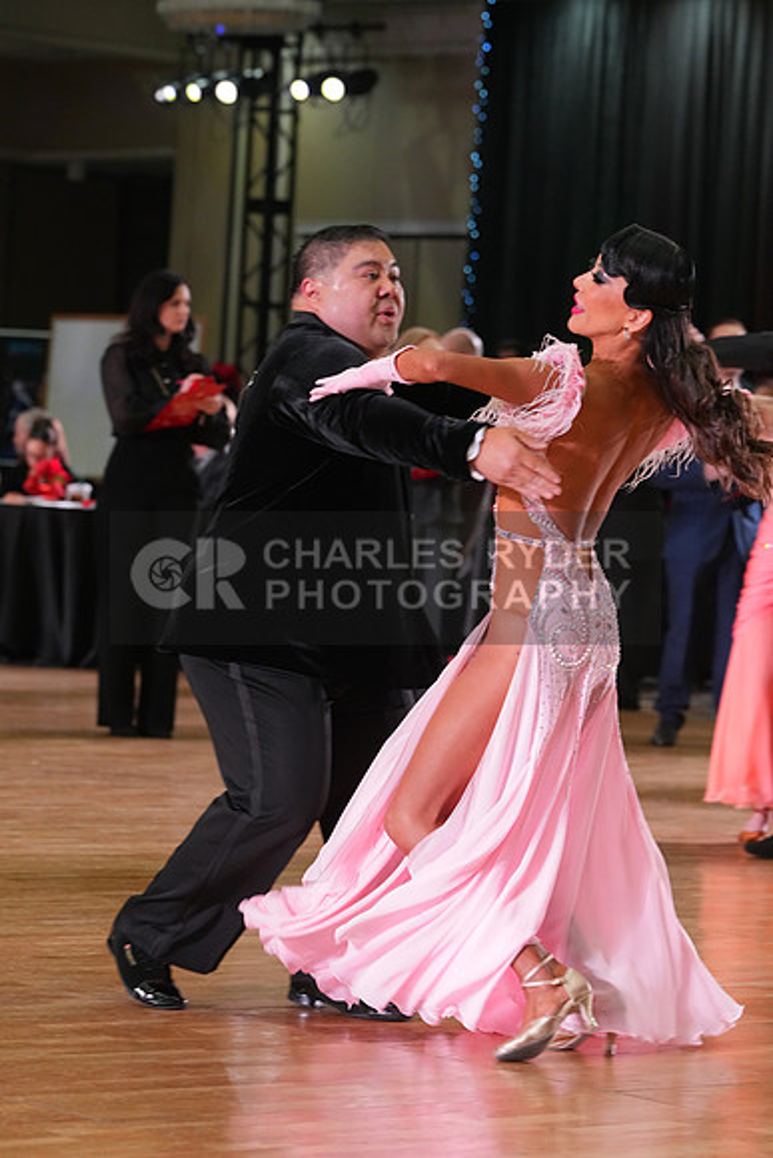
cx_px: 386
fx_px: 4345
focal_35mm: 135
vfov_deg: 15.2
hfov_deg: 10.2
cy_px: 579
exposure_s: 1/200
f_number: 5.6
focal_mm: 135
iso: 3200
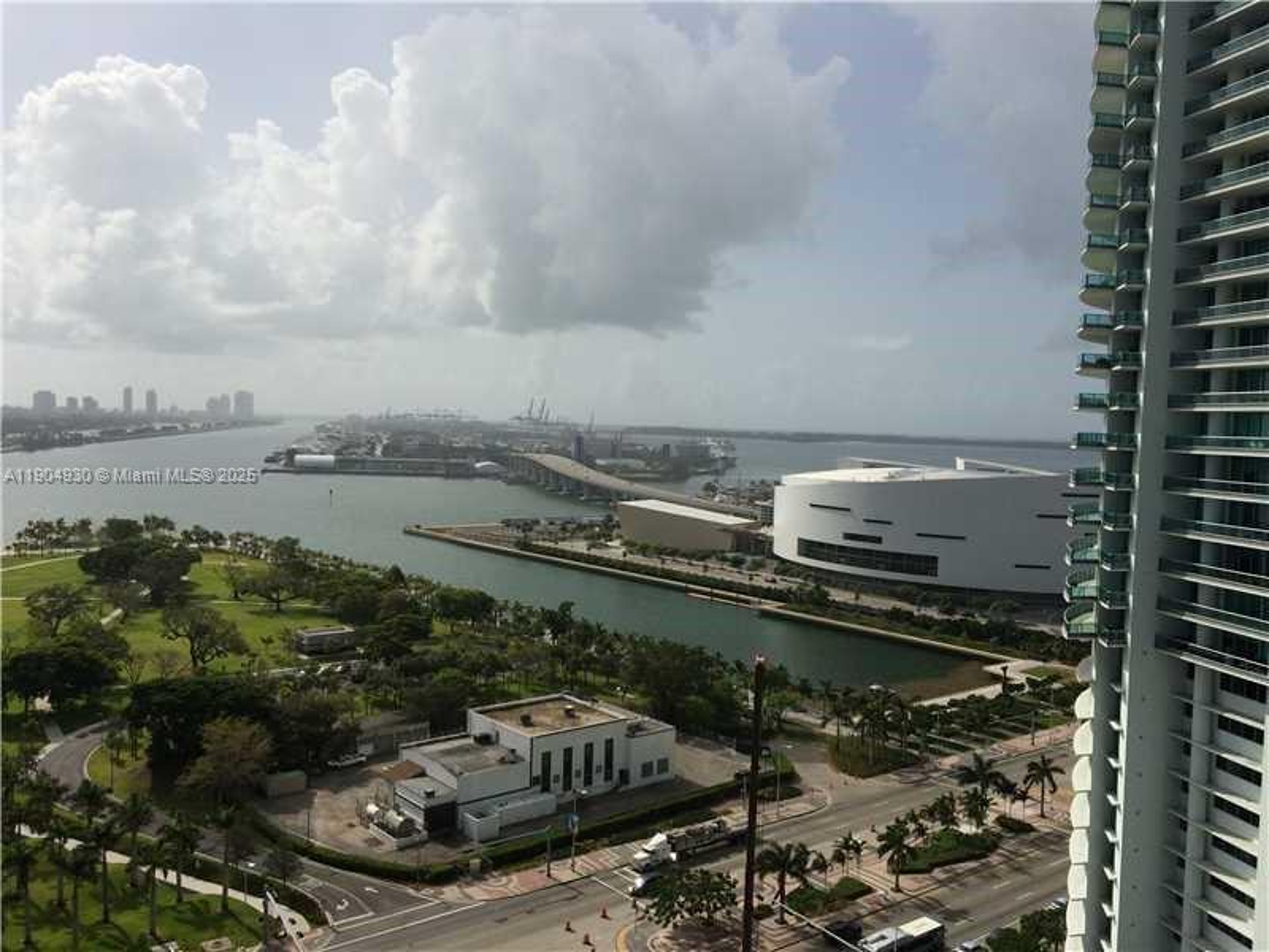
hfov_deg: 61.7
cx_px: 634
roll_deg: -1.8
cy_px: 476
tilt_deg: -2.4
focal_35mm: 29
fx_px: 1063
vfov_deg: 48.2
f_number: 2.2
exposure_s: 1/4566
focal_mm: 4.15
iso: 32
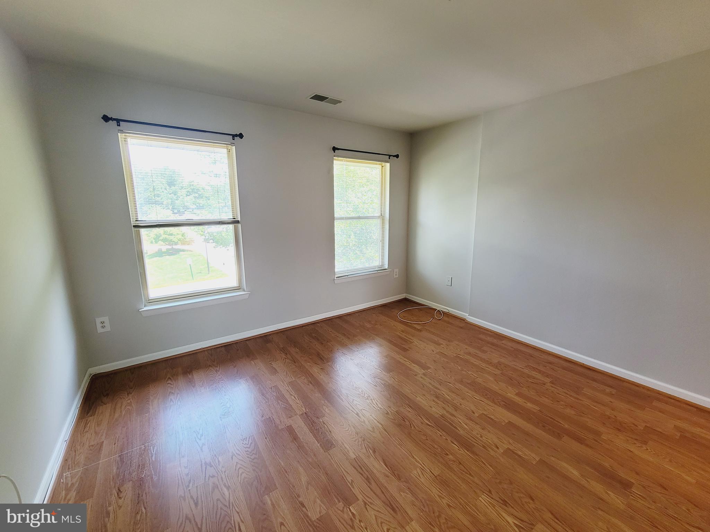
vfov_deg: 89.9
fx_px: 267
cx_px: 355
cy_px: 266
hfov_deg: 106.2
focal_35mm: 13
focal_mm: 2.2
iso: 160
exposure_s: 1/60
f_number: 2.2
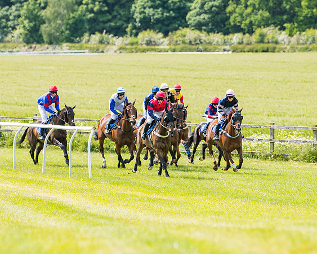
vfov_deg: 4.0
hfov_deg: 5.0
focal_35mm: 388
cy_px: 127
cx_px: 167
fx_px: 3635
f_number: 4
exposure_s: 1/1250
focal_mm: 200
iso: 200
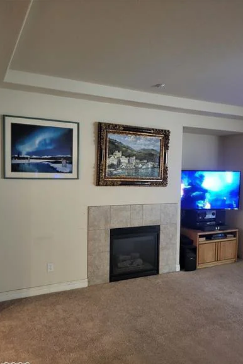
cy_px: 187
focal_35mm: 28
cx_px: 116
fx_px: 283
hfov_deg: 46.4
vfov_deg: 65.5
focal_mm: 5.4
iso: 640
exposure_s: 1/30
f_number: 1.8
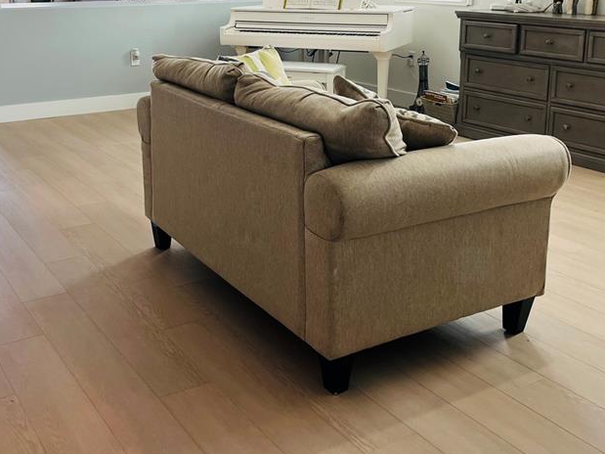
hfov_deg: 43.7
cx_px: 246
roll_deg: +0.2
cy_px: 107
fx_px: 751
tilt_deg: -11.7
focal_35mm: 43
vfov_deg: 32.9
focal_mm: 5.1
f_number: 1.6
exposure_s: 1/60
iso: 64
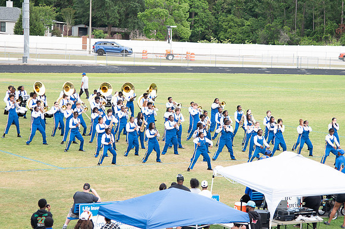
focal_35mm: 138
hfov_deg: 14.8
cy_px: 123
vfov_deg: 9.9
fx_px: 1326
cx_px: 207
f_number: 4
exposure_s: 1/200
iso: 100
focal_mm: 82
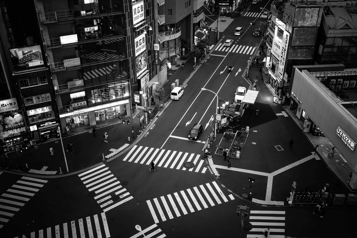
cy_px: 119
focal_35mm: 35
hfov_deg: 54.4
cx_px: 178
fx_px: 347
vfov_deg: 37.9
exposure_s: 1/100
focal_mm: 35
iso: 400
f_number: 5.6
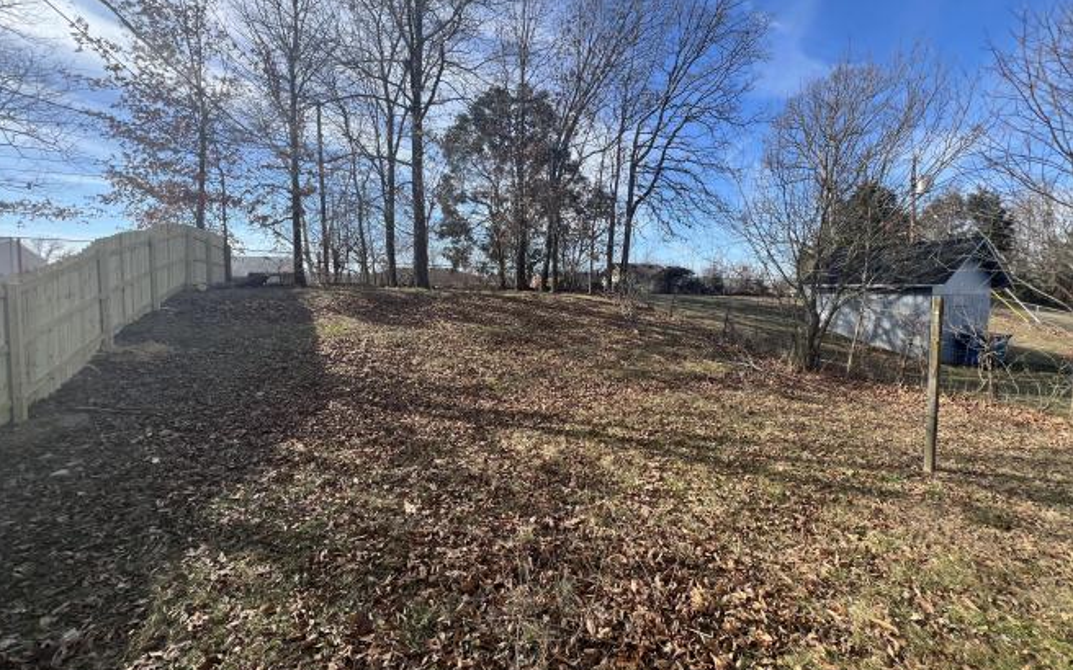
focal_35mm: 14
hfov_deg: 105.3
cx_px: 529
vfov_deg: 78.6
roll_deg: +0.6
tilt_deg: -3.2
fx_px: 409
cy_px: 315
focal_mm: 1.57
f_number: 1.8
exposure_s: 1/615
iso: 32
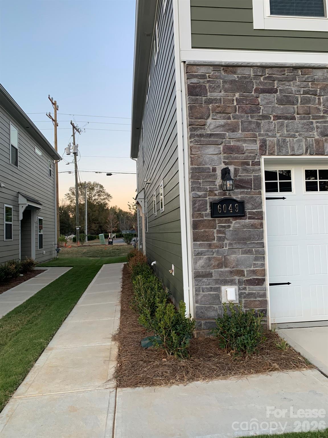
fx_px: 328
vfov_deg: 67.3
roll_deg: +3.0
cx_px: 164
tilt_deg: +3.6
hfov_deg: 53.1
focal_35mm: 26
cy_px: 219
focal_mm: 4.25
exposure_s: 1/121
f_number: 1.8
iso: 50
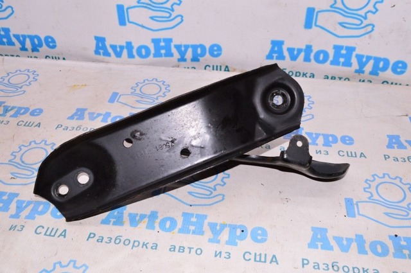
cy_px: 136
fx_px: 410
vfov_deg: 36.8
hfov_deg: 53.2
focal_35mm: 36
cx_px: 206
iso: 1600
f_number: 8
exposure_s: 1/200
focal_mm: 24
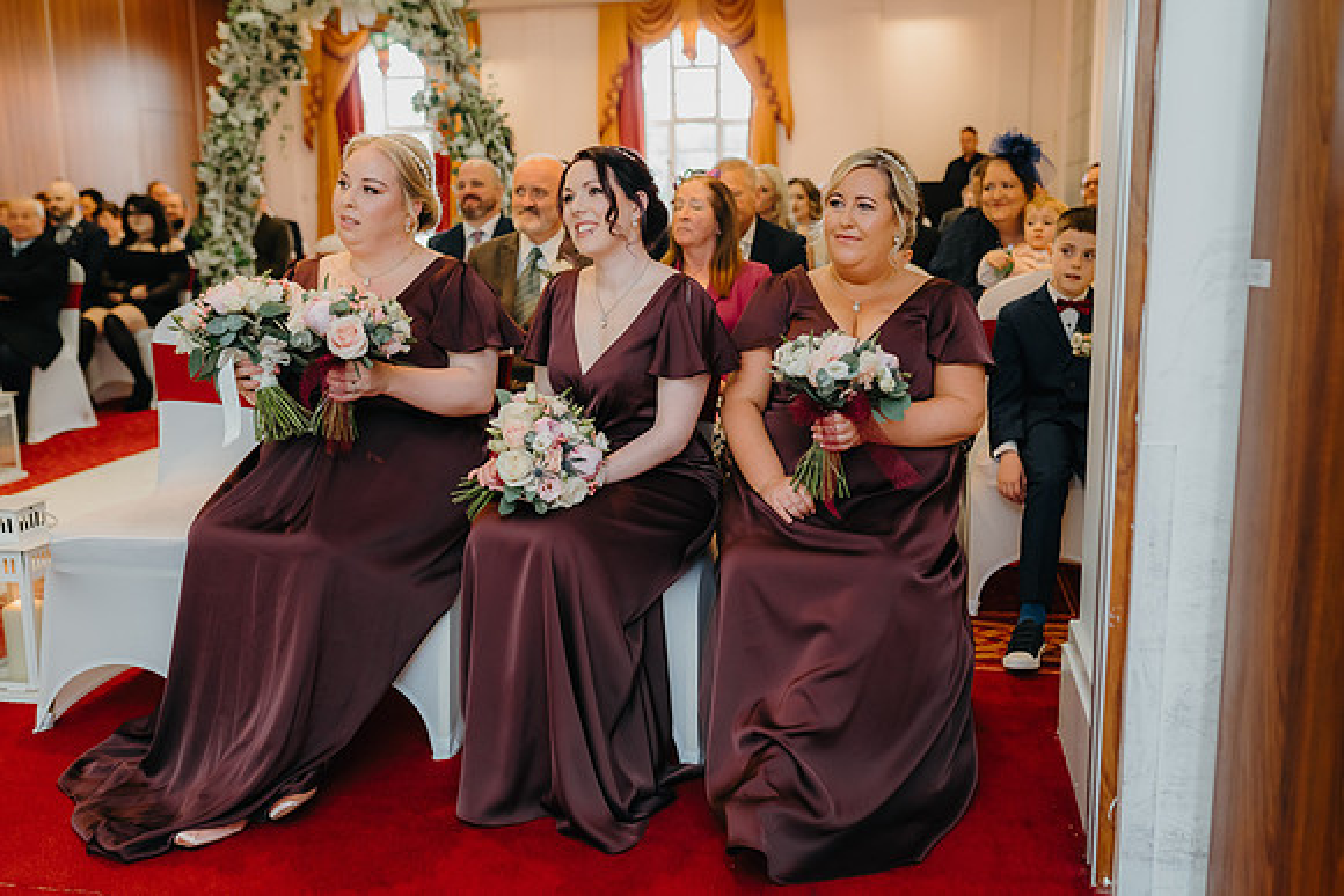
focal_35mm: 35
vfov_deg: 37.9
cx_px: 672
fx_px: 1307
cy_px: 448
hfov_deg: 54.4
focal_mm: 35
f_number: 2.2
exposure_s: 1/160
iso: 1000
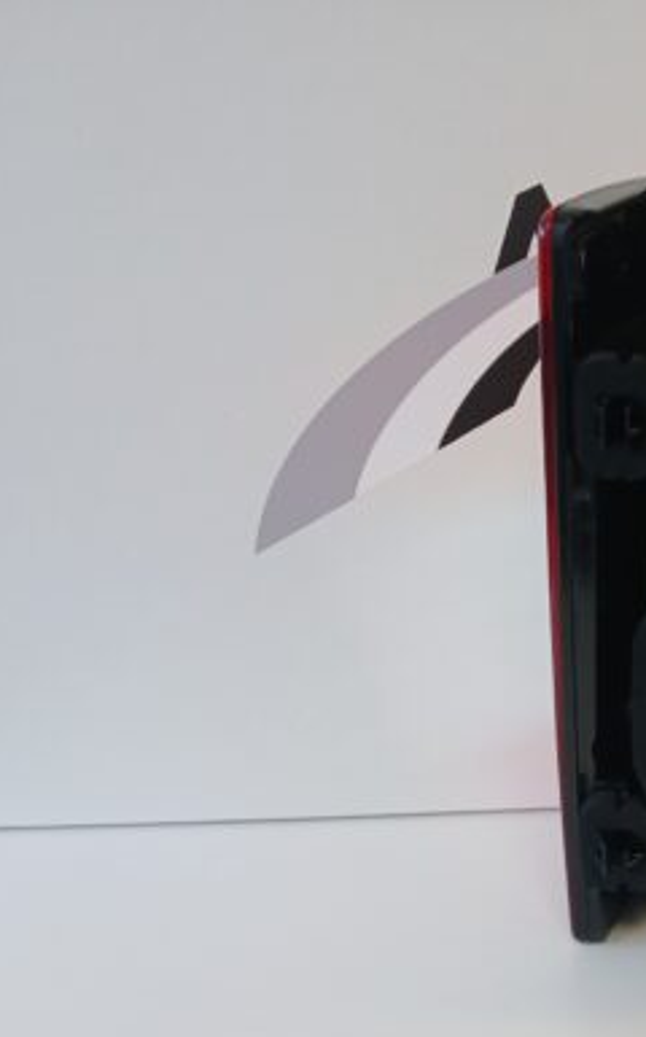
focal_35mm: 43
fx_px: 1214
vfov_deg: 46.1
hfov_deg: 27.3
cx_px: 708
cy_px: 582
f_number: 1.8
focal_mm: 3.98
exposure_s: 1/50
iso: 80
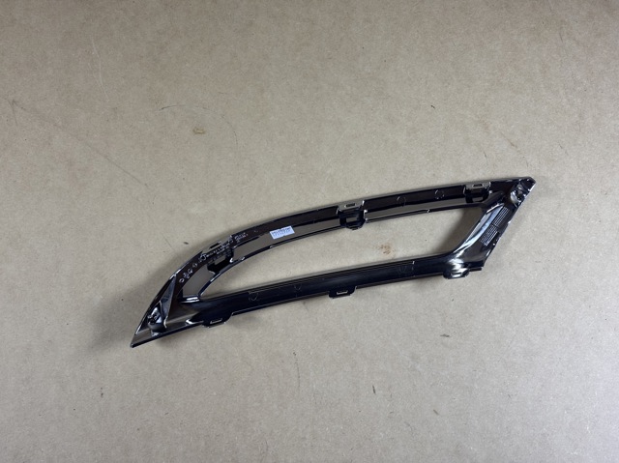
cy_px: 232
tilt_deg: -65.1
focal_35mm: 52
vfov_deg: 28.0
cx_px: 310
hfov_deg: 36.8
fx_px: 929
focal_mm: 5.96
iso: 32
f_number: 1.6
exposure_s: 1/100
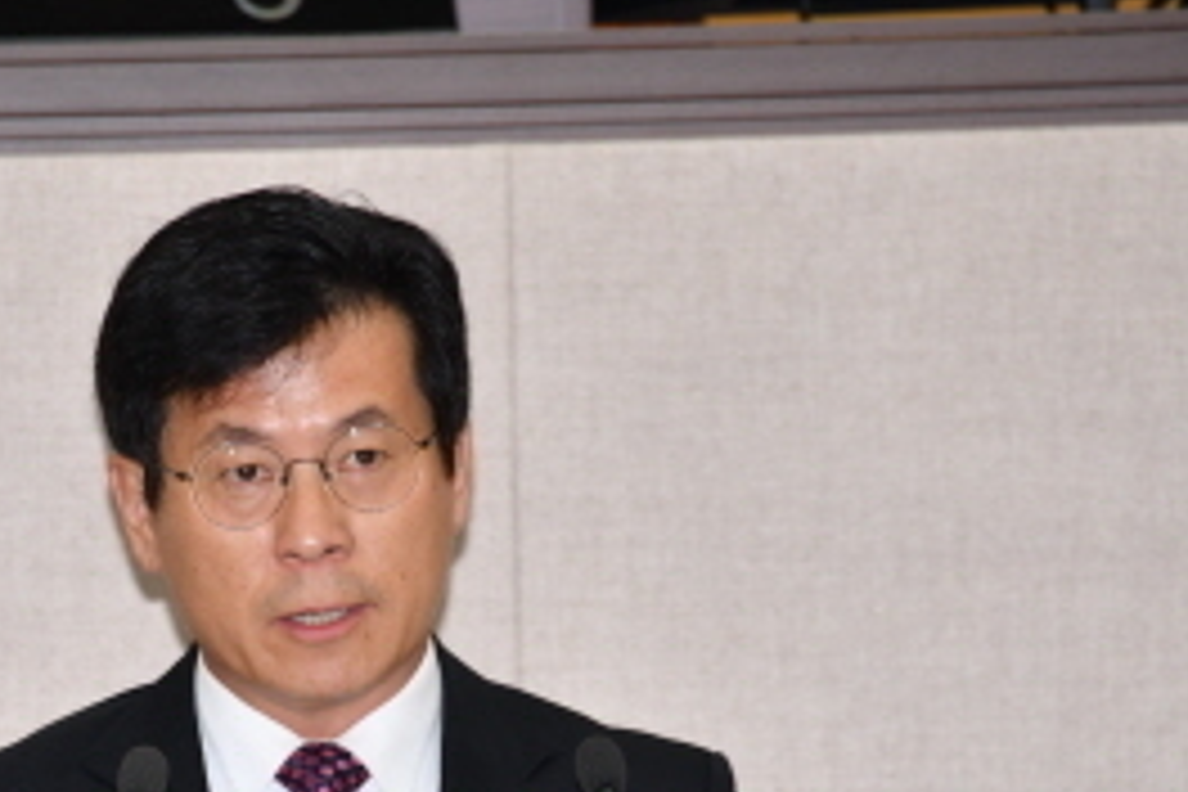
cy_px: 680
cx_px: 288
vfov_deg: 2.0
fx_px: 22537
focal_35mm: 683
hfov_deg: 3.0
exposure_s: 1/80
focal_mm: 300
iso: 320
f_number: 6.3
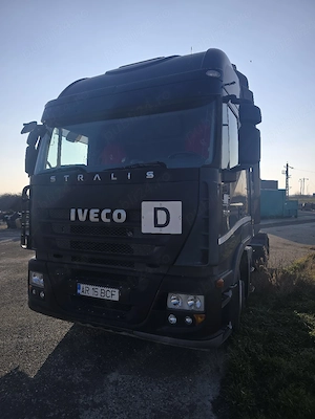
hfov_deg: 58.9
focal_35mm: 23
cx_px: 158
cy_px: 210
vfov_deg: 73.9
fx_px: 279
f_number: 1.7
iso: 12
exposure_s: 1/714
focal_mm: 6.3
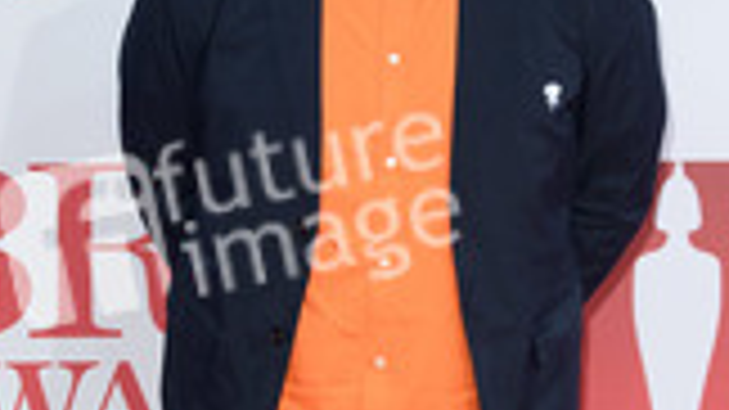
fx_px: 4599
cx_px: 362
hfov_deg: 9.1
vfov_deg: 5.1
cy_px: 446
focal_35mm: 238
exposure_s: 1/250
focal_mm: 92
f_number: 5.6
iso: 800
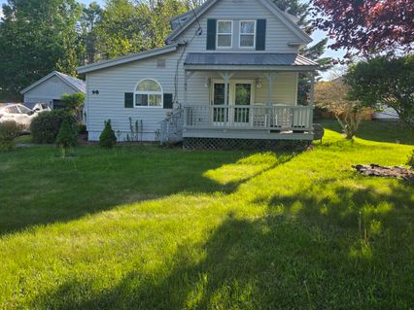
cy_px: 134
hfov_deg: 65.3
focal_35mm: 27
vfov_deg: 51.2
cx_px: 195
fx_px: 323
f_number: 1.8
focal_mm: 5.4
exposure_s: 1/1173
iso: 40
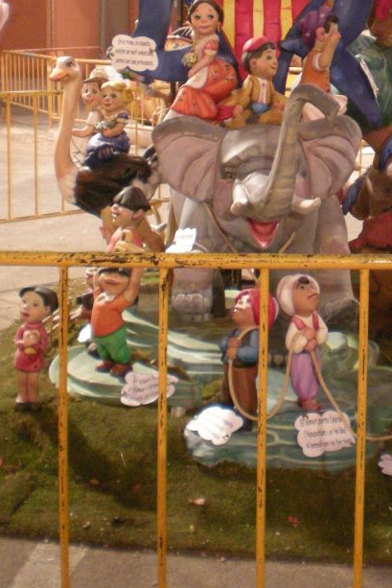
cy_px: 114
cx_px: 270
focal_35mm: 66
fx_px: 1077
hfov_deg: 20.5
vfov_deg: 29.8
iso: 400
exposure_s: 1/10.2
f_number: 3.1
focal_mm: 6.3
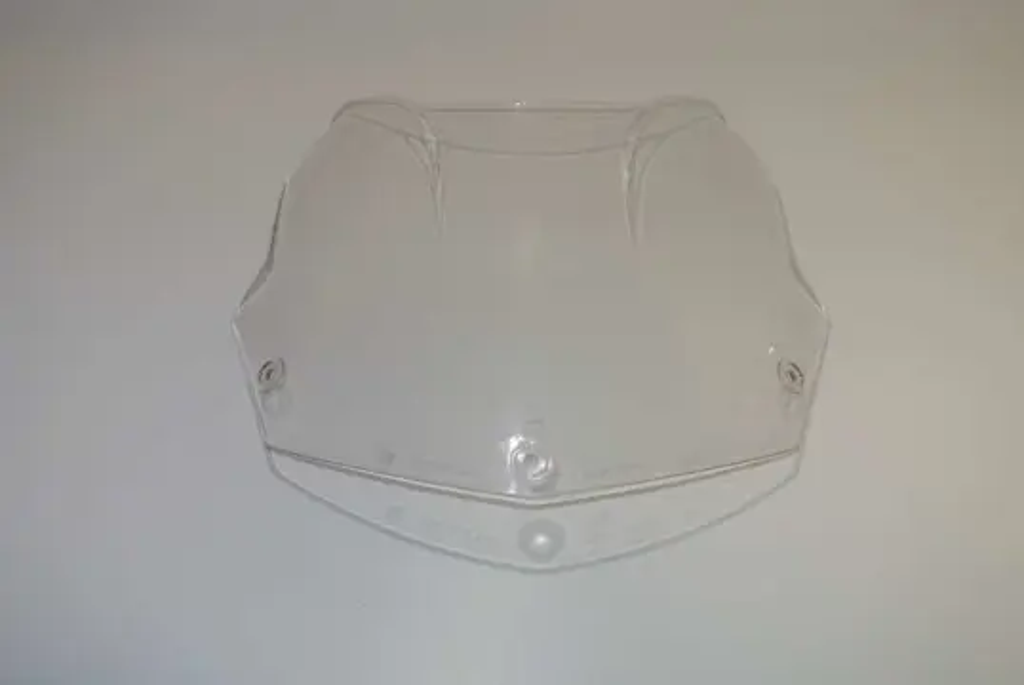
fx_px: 997
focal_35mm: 35
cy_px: 342
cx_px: 512
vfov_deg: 37.9
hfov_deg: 54.4
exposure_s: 1/60
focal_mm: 13.1
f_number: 4.5
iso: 200
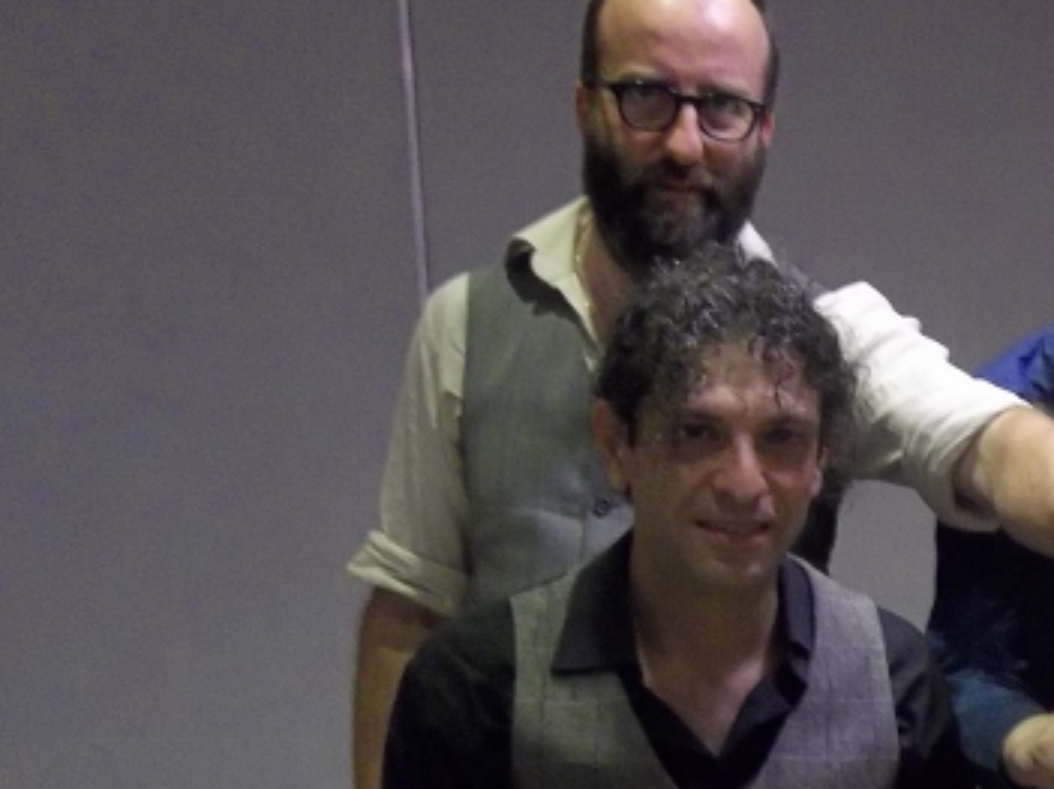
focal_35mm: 73
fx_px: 2222
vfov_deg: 19.9
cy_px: 660
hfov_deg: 24.6
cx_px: 1198
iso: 320
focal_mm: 5.7
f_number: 3.7
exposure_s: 1/8
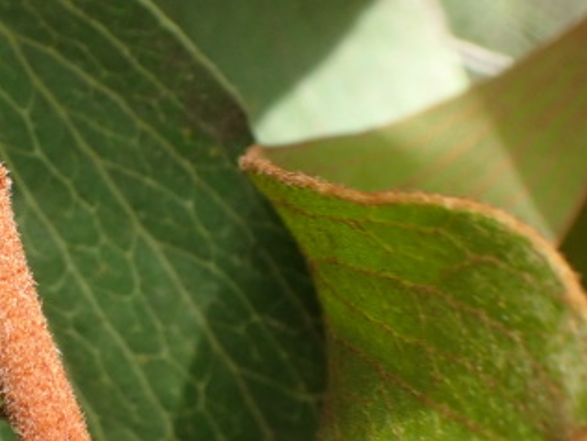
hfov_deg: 19.7
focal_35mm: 97
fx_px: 1645
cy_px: 352
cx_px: 11
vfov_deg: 15.2
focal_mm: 5.5
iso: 100
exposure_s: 1/125
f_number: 3.2
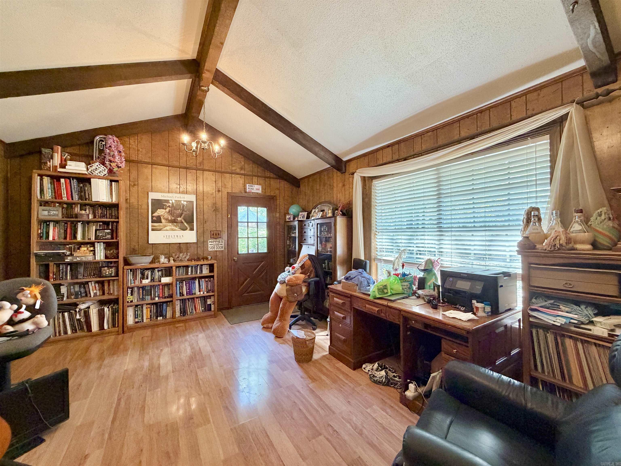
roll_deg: +0.9
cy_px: 233
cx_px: 310
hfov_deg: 102.1
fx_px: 251
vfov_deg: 85.7
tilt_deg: +0.2
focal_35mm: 14
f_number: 2.2
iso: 400
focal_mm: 2.22
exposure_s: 1/60
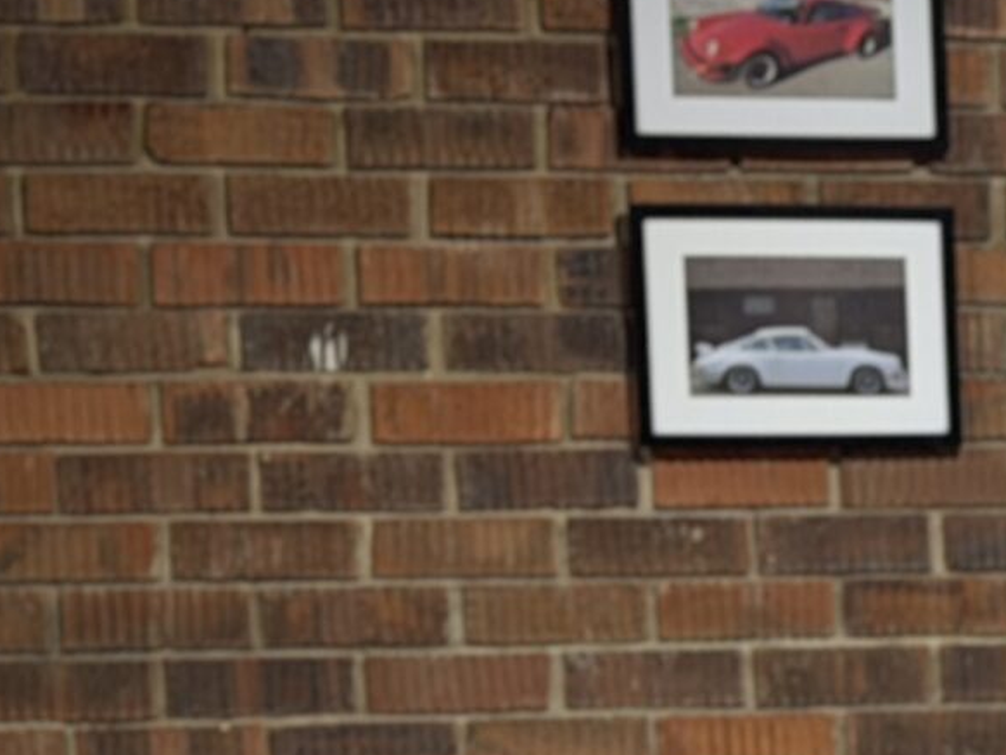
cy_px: 1135
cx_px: 2107
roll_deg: +0.2
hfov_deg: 8.8
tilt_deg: -8.0
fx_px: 6135
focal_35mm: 211
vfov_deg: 6.9
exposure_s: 1/33
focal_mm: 6.76
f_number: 1.78
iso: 200
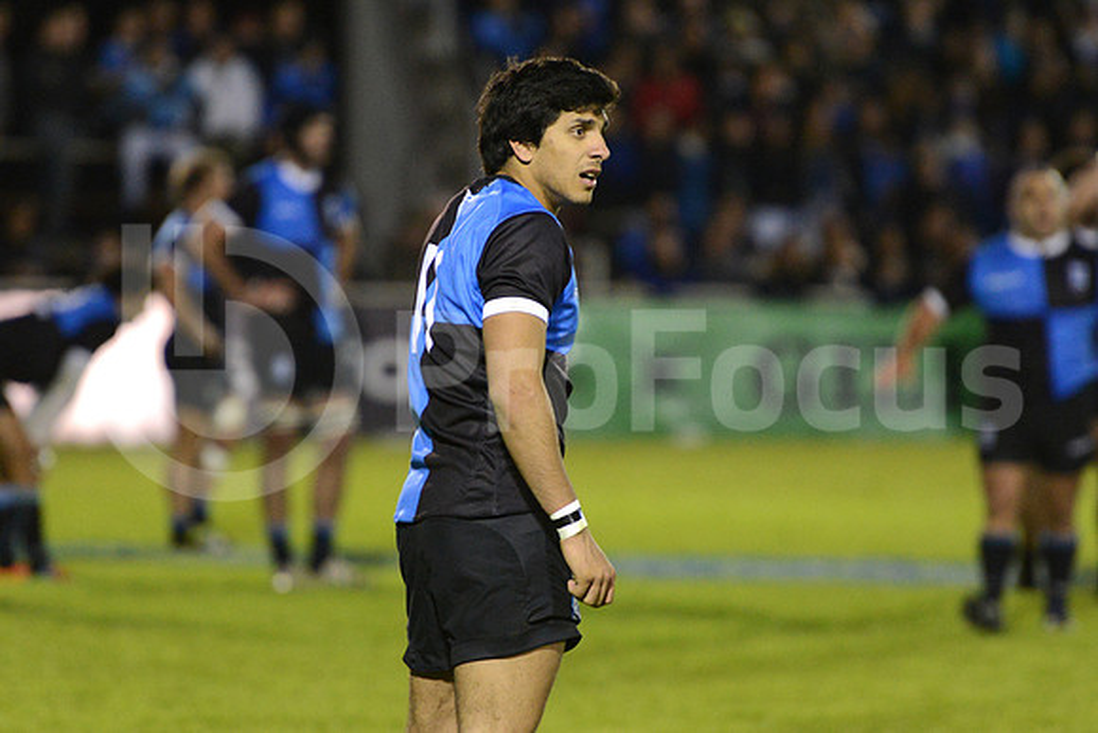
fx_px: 8237
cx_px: 549
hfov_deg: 7.6
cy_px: 366
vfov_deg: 5.1
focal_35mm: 270
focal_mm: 270
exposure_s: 1/500
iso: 5000
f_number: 4
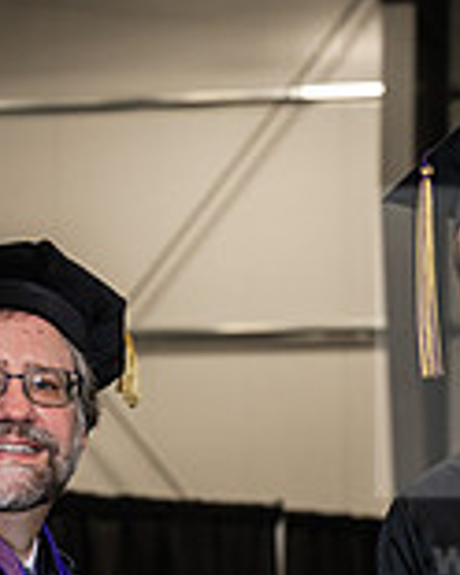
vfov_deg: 7.8
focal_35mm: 246
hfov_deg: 6.3
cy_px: 636
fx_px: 4186
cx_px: 263
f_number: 5
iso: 1250
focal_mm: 70
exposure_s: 1/200
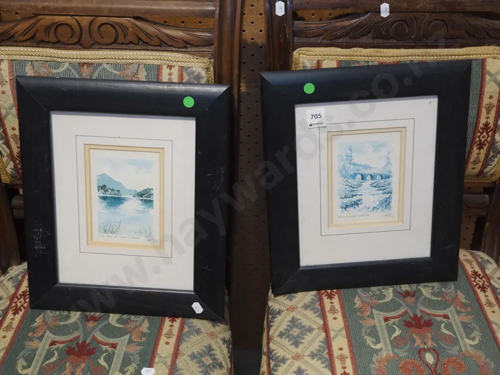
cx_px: 250
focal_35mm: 44
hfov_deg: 42.9
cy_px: 188
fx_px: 636
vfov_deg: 32.9
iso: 1600
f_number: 5.6
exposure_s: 1/125
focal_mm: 22
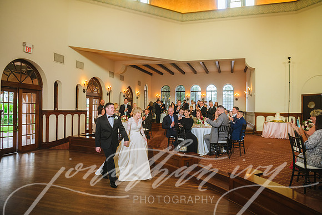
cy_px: 108
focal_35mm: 24
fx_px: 215
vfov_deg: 53.2
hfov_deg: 73.7
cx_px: 161
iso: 1000
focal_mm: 24
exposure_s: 1/160
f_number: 2.8
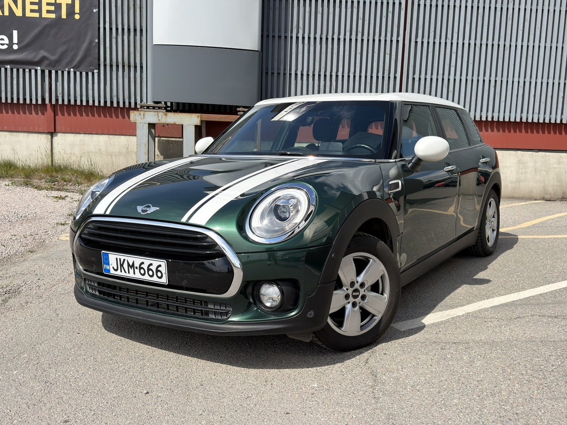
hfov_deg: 51.4
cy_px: 209
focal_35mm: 36
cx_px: 290
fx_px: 590
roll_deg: -2.4
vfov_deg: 39.7
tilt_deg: -7.8
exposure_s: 1/4237
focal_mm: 6.76
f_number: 1.78
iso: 80
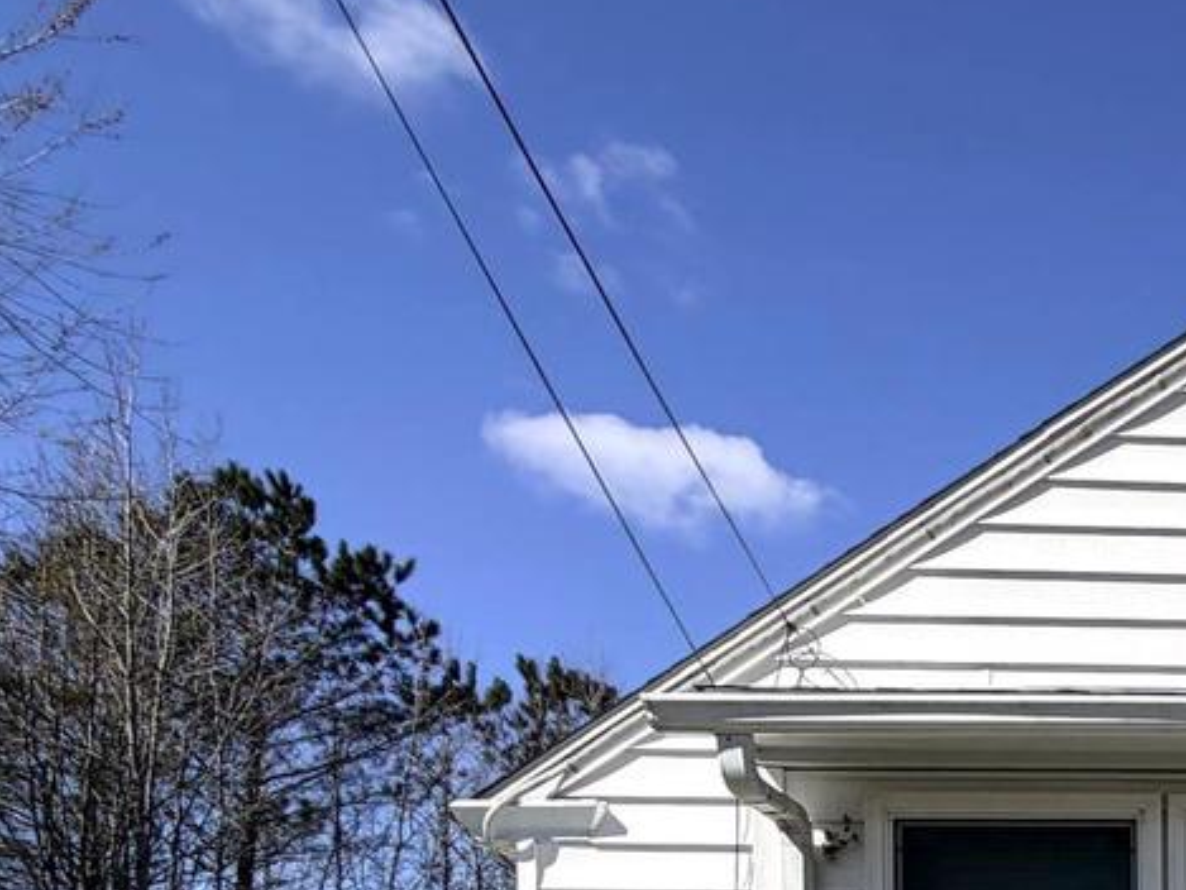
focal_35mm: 43
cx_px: 1535
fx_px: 1474
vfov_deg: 28.2
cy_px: 1135
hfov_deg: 32.8
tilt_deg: +0.8
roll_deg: +0.6
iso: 20
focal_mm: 2.22
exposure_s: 1/1235
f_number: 2.2
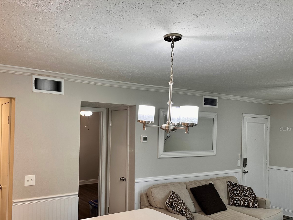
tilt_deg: +0.7
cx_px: 107
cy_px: 129
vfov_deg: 44.0
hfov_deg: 56.0
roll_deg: -1.2
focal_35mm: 32
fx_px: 271
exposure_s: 1/120
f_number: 1.78
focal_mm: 6.86
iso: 125
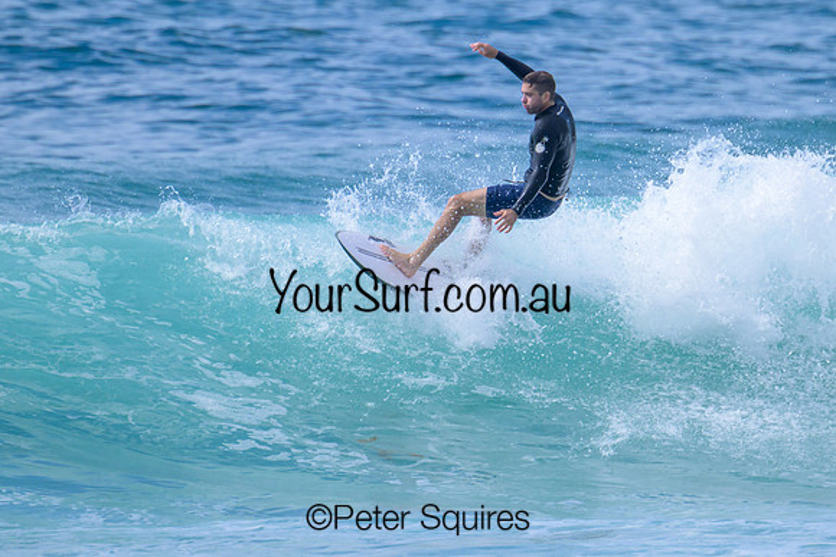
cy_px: 253
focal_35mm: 1094
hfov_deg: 1.9
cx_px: 572
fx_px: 25415
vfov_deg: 1.3
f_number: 11
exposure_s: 1/2000
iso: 720
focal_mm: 800
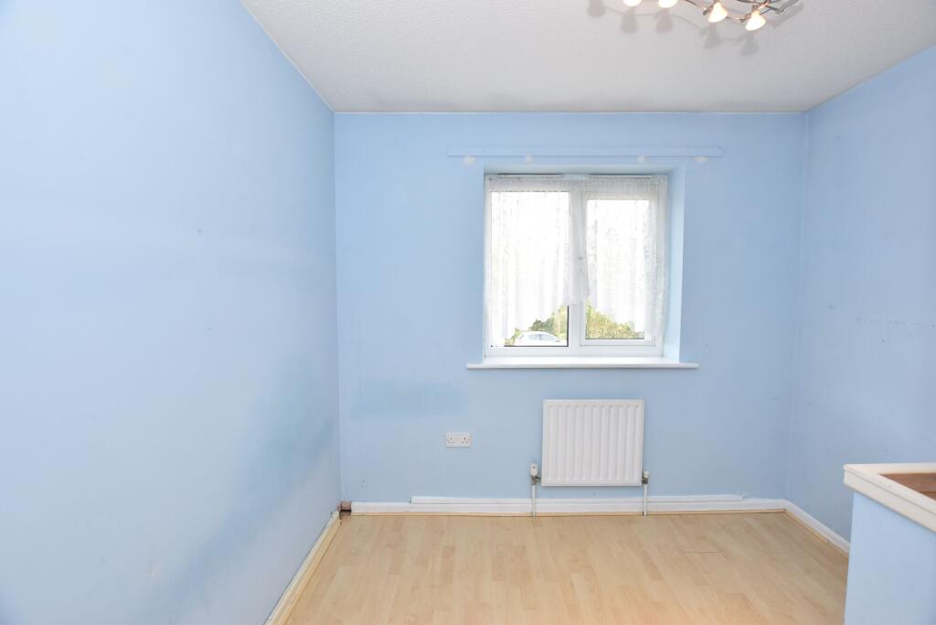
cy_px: 312
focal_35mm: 15
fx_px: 390
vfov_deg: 77.3
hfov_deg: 100.4
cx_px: 468
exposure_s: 1/200
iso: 640
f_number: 5
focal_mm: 10
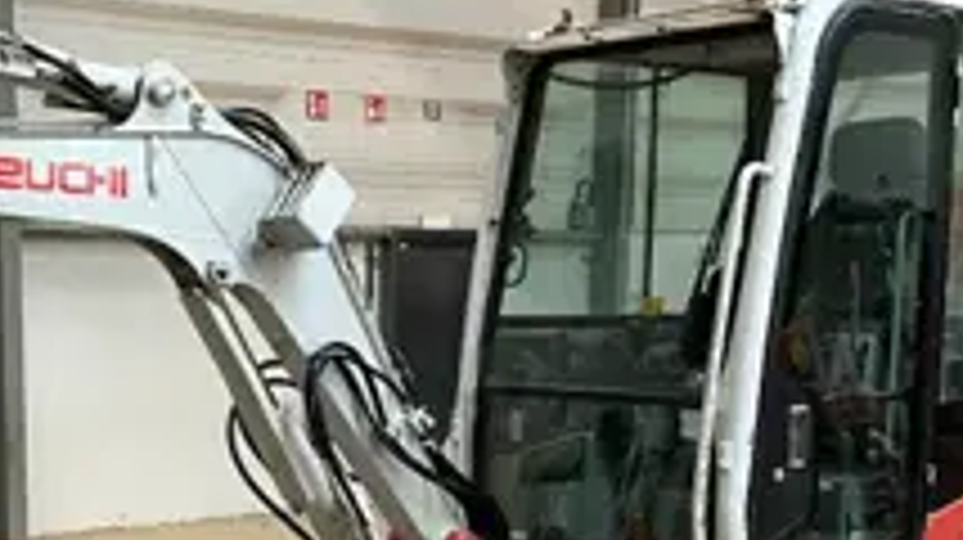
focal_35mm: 71
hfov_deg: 29.3
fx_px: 1812
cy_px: 567
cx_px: 243
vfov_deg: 16.5
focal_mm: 3
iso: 125
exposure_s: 1/60
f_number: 1.8
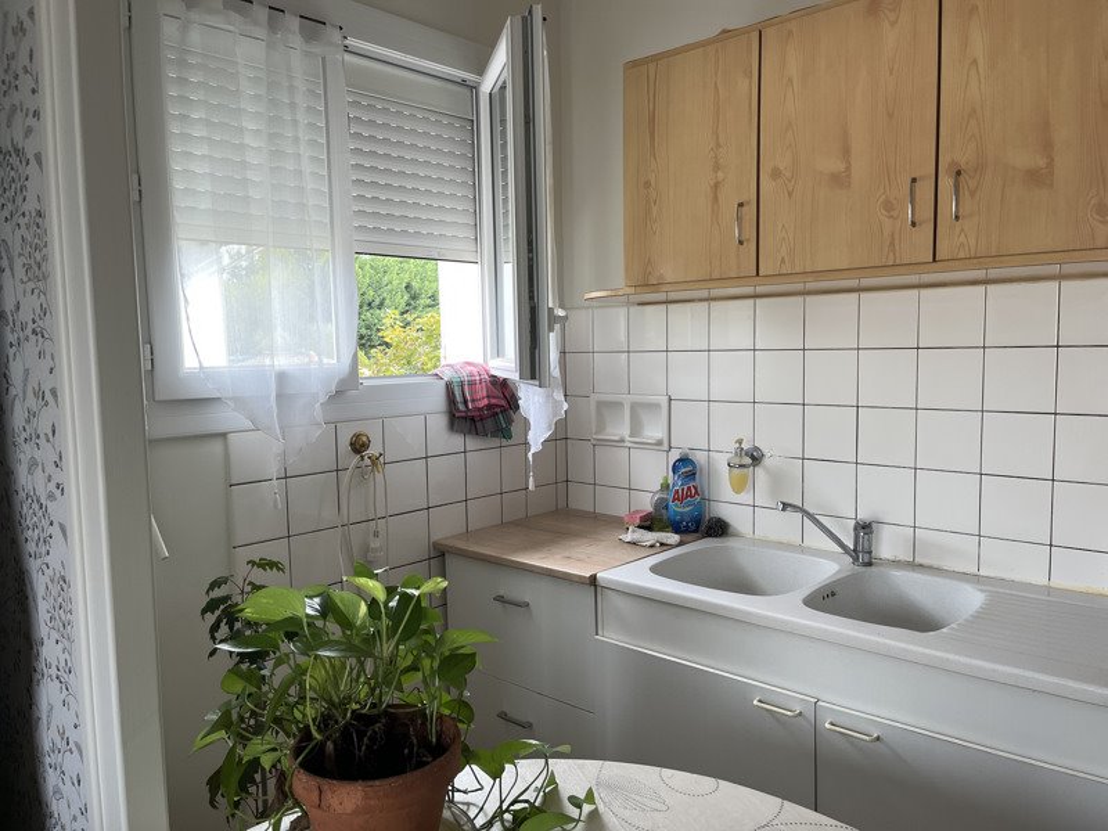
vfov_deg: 53.1
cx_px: 554
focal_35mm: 26
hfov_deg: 67.3
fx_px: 832
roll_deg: +1.4
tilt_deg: -6.0
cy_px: 416
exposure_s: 1/122
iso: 64
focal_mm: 5.1
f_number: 1.6
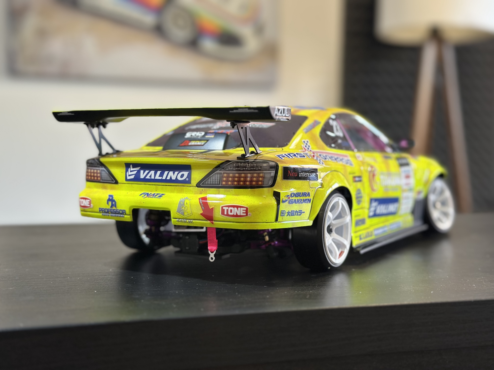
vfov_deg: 30.3
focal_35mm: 48
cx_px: 247
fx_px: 685
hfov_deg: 39.7
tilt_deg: -3.1
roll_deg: -0.9
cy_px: 185
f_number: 1.78
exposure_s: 1/50
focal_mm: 6.86
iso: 100
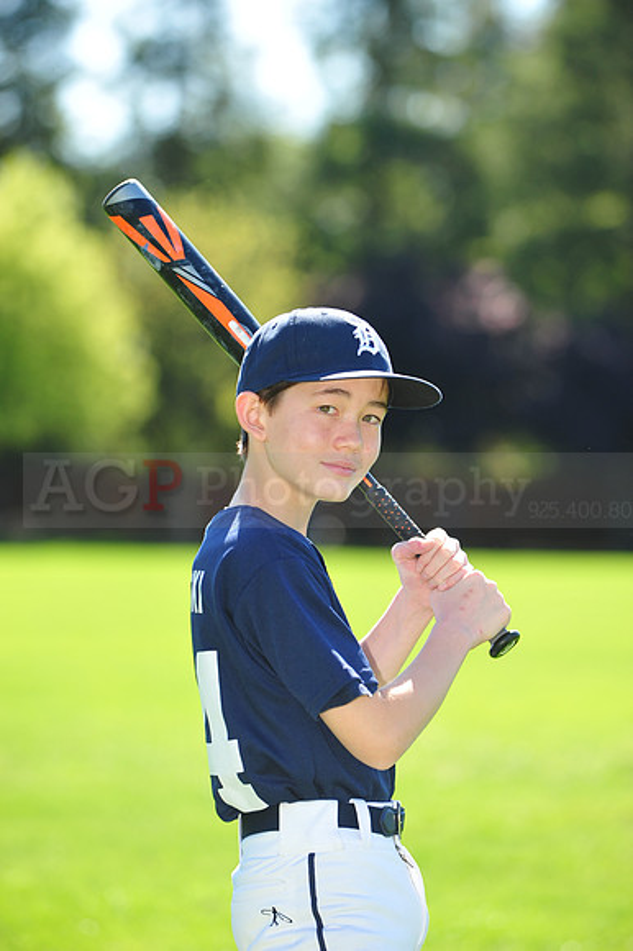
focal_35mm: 185
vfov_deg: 11.1
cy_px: 476
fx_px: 4885
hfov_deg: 7.4
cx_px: 316
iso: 320
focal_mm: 185
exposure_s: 1/640
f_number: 5
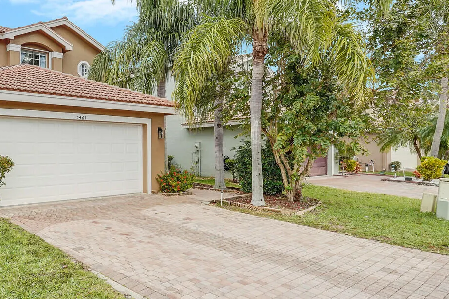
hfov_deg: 59.6
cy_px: 149
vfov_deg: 46.4
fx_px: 349
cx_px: 81
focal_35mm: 28
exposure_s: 1/200
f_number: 11
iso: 320
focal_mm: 16
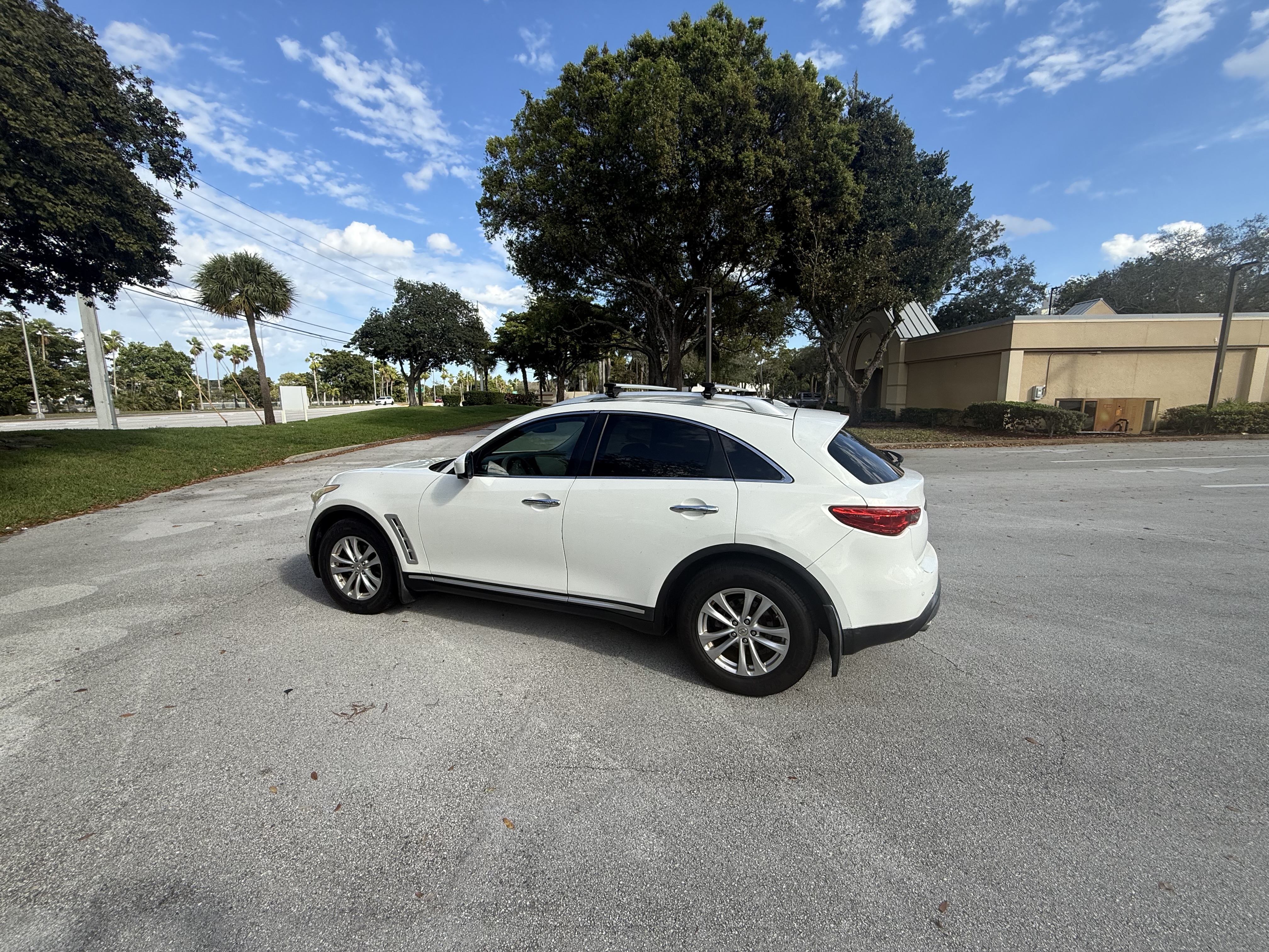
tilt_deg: -7.8
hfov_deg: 102.1
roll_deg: +0.4
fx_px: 513
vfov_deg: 85.7
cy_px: 476
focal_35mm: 14
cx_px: 634
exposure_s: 1/1431
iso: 50
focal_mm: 2.22
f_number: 2.2
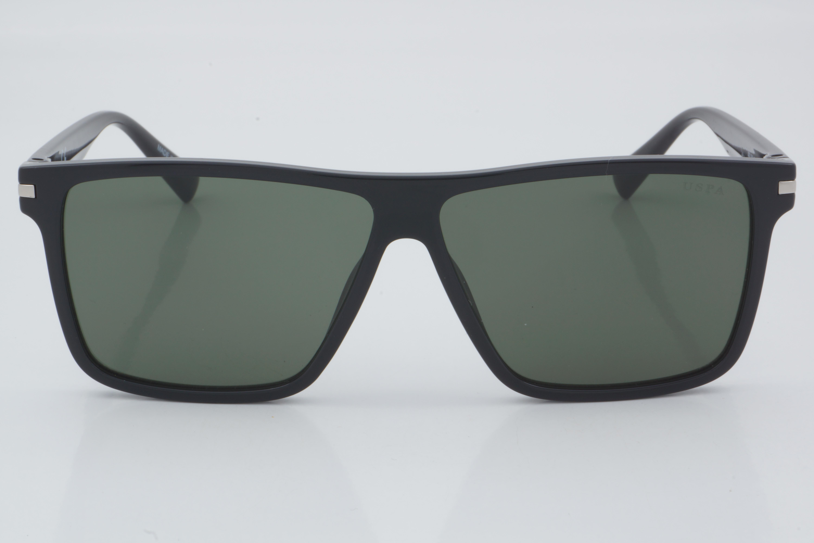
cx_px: 407
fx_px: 1865
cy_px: 272
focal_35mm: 82
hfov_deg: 24.6
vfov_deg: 16.6
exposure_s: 1/3
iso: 100
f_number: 32
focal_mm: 55
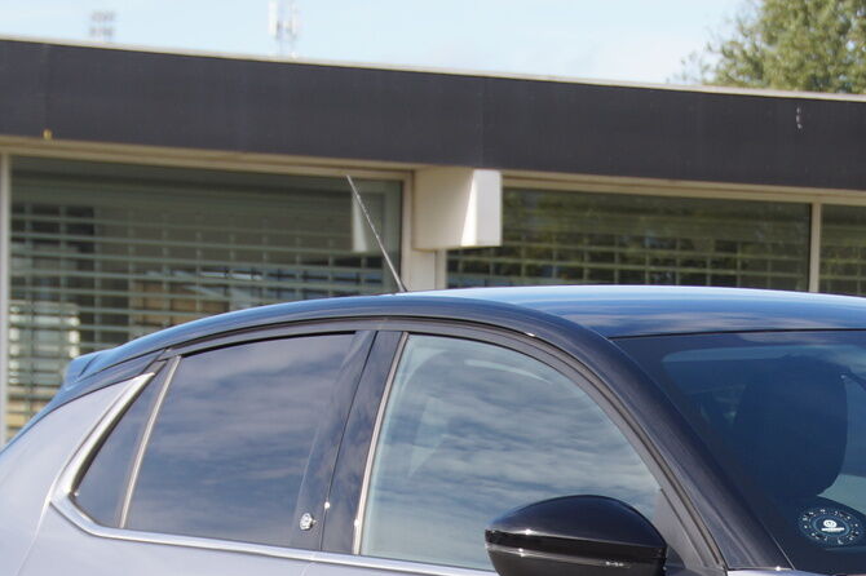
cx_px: 847
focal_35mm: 236
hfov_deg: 8.7
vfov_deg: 5.8
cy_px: 794
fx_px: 5684
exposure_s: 1/200
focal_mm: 55
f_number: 6.3
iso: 100
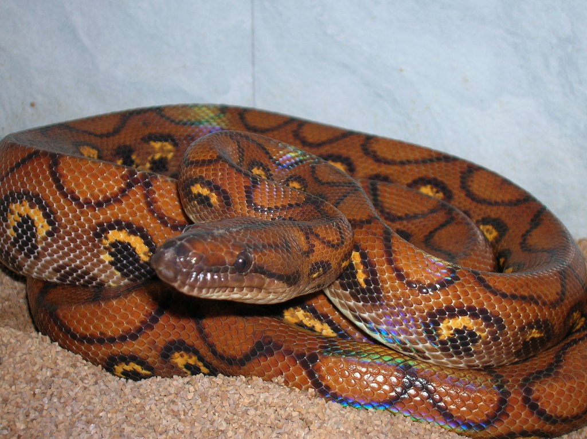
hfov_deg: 29.4
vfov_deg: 22.2
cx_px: 294
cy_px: 220
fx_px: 1118
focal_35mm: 66
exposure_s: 1/60.1
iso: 50
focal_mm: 11
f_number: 3.8
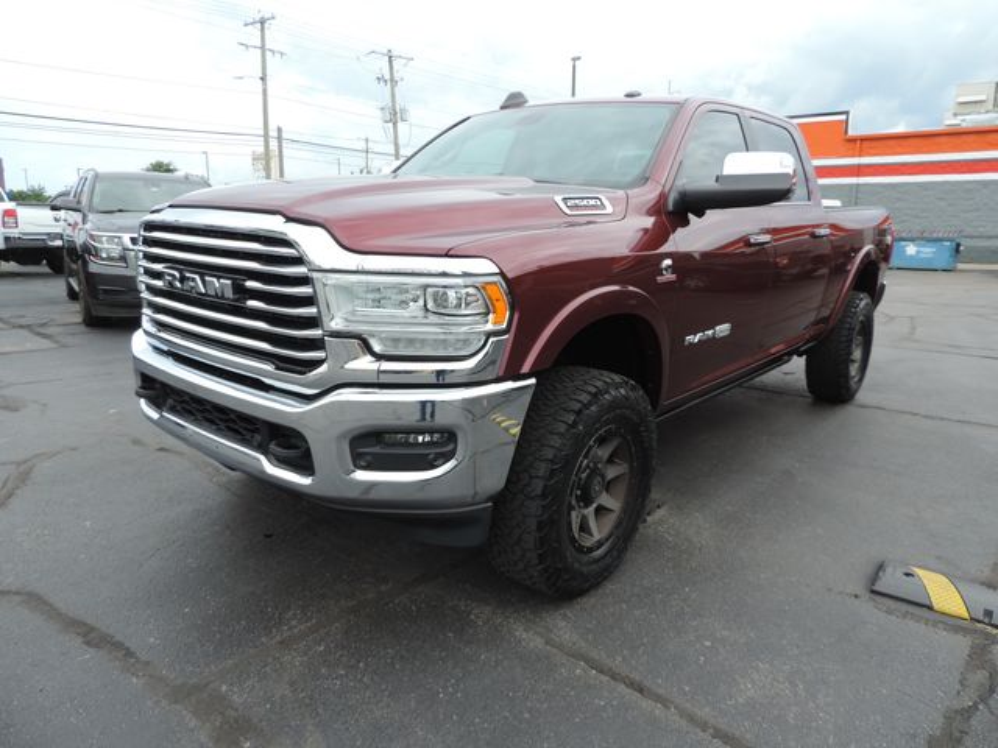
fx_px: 692
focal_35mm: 24
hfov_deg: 71.6
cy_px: 374
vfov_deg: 56.8
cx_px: 499
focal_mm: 4.3
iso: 80
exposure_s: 1/250
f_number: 3
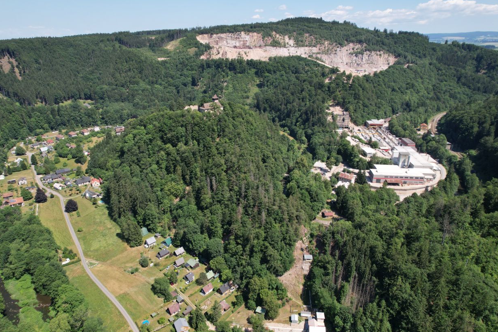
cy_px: 166
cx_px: 240
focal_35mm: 23
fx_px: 318
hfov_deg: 76.1
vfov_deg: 55.1
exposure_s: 1/1500
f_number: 2.8
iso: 120
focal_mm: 8.38
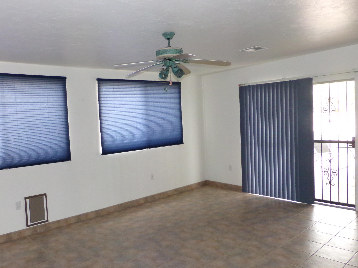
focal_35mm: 29
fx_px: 300
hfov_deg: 61.5
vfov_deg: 48.2
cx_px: 159
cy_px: 138
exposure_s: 1/60
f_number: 3.2
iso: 443
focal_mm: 4.7
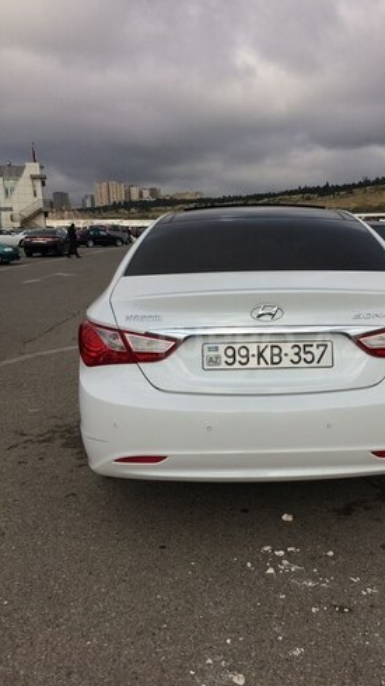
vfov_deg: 61.0
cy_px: 342
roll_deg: +2.3
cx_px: 258
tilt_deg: -11.2
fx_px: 582
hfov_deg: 36.2
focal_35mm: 32
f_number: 2.2
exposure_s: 1/3425
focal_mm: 4.15
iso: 32
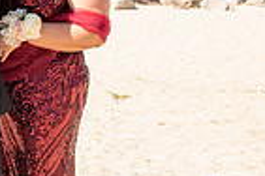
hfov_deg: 15.9
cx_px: -192
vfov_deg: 12.2
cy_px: 57
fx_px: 824
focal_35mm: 112
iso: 200
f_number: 7.1
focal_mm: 24
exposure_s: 1/320
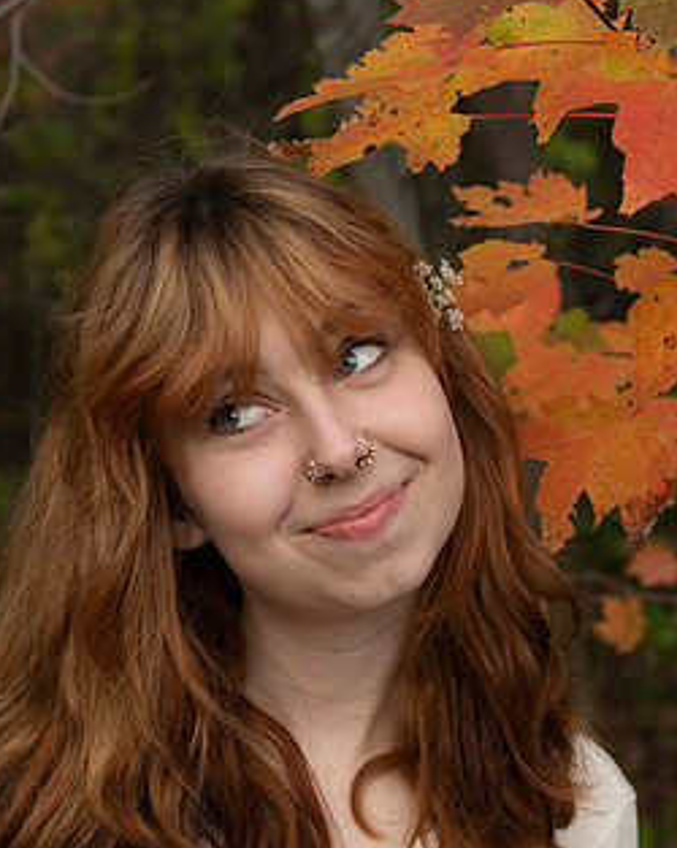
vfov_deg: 23.5
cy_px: 572
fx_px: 2031
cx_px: 393
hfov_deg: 18.9
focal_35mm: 81
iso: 2000
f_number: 6.3
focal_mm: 60
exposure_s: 1/400
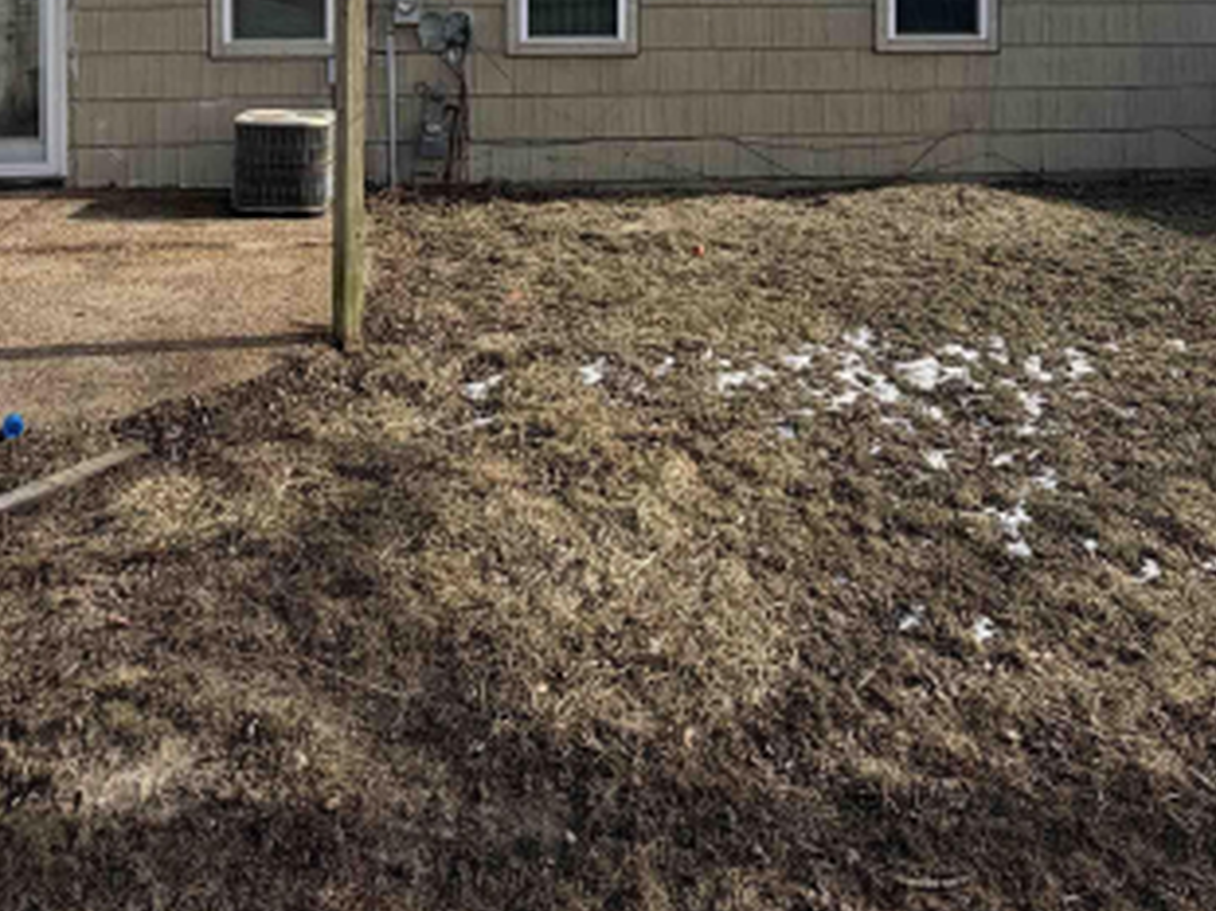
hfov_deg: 59.7
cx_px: 514
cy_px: 0
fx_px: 1053
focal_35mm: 30
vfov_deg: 40.9
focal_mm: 2.22
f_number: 2.2
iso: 25
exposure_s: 1/770
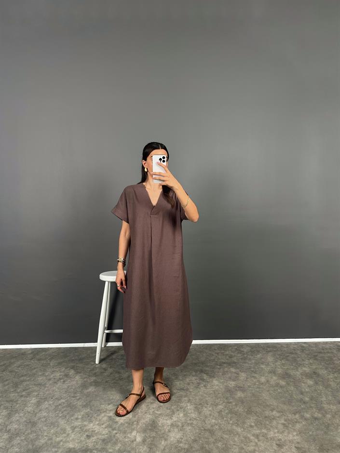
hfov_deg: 56.8
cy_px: 226
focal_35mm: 24
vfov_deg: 71.6
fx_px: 314
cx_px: 170
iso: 125
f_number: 1.78
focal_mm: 6.86
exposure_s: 1/121
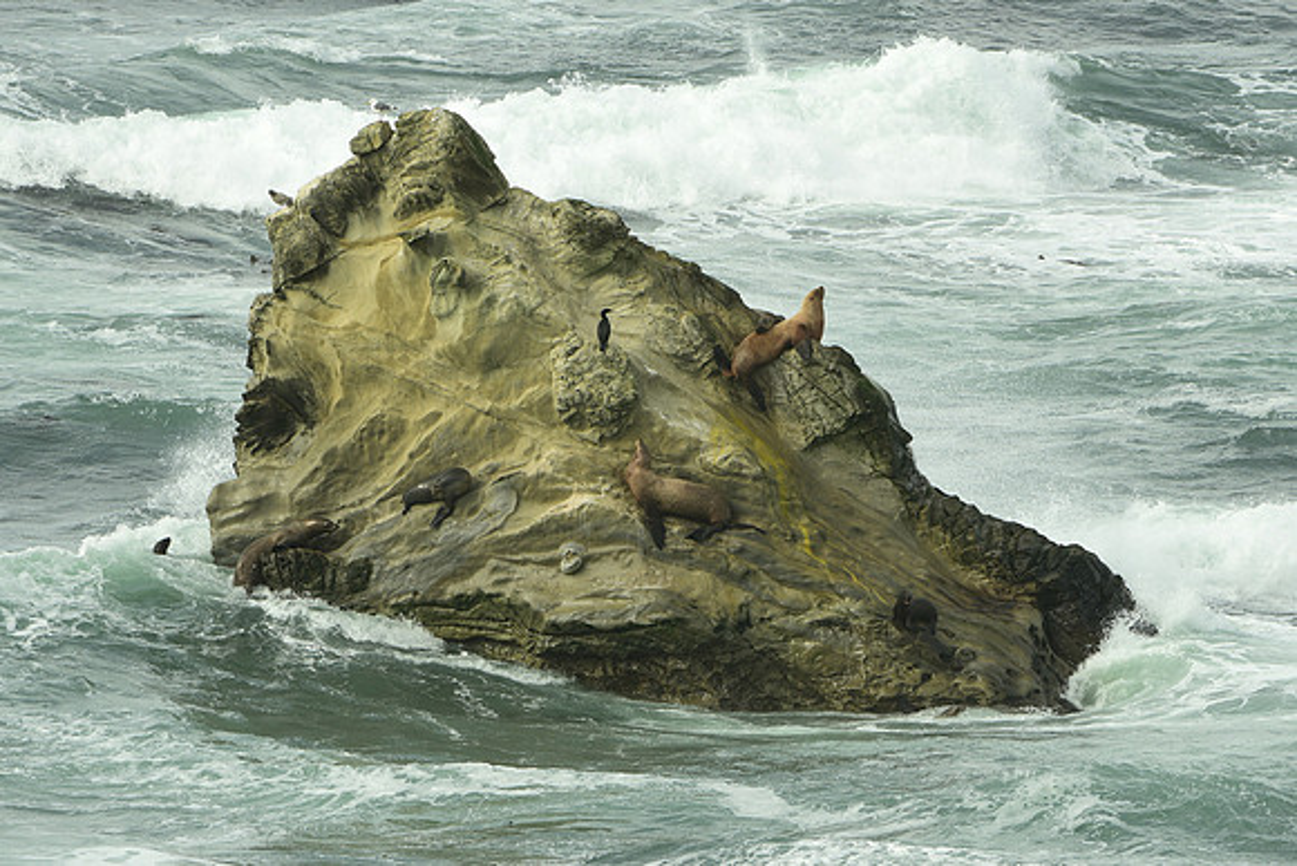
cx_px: 648
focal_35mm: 400
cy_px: 433
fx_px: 14414
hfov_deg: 5.2
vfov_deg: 3.4
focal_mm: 400
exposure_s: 1/250
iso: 64
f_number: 5.6
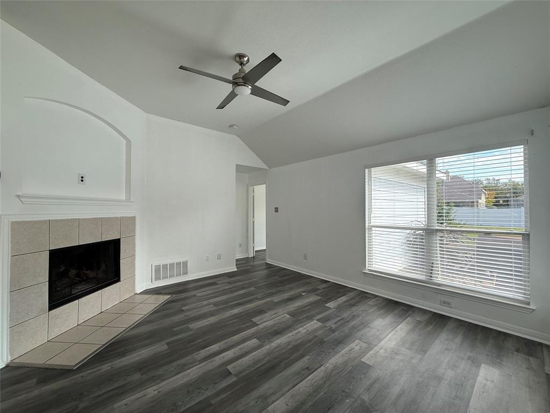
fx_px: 222
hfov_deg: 102.1
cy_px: 206
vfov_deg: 85.7
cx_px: 275
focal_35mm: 14
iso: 64
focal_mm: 2.22
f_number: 2.2
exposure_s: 1/217
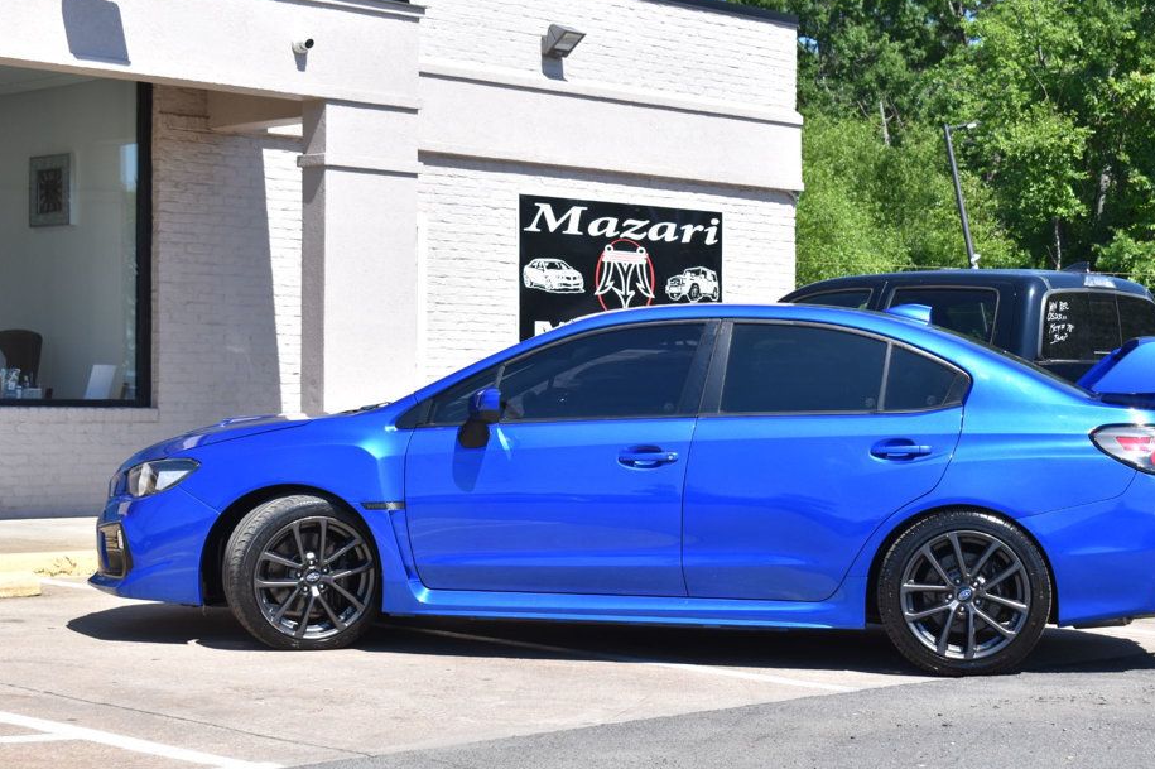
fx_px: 2423
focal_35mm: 76
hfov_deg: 26.8
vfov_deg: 18.0
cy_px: 391
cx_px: 637
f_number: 8
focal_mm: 45
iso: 200
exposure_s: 1/320
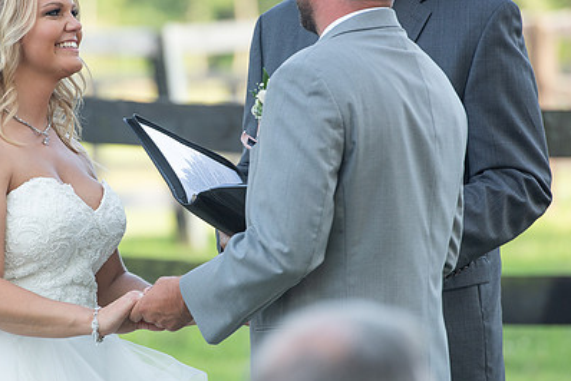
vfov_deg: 4.0
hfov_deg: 5.9
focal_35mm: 346
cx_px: 182
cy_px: 203
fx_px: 5492
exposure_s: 1/640
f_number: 4
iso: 320
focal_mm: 200
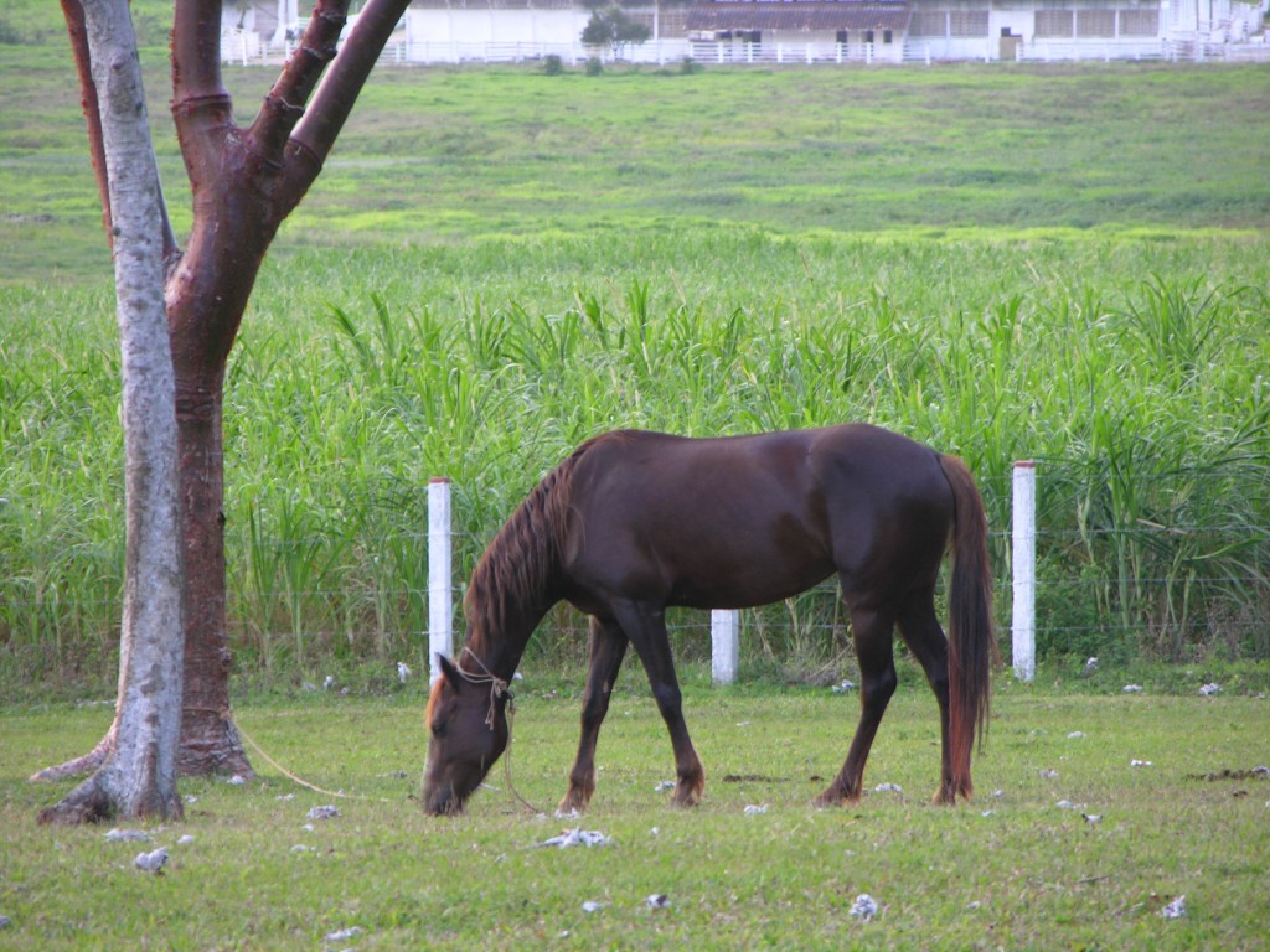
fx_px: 10273
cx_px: 635
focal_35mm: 280
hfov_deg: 7.1
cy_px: 476
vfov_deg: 5.3
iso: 50
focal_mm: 71.2
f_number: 4.2
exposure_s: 1/10.1
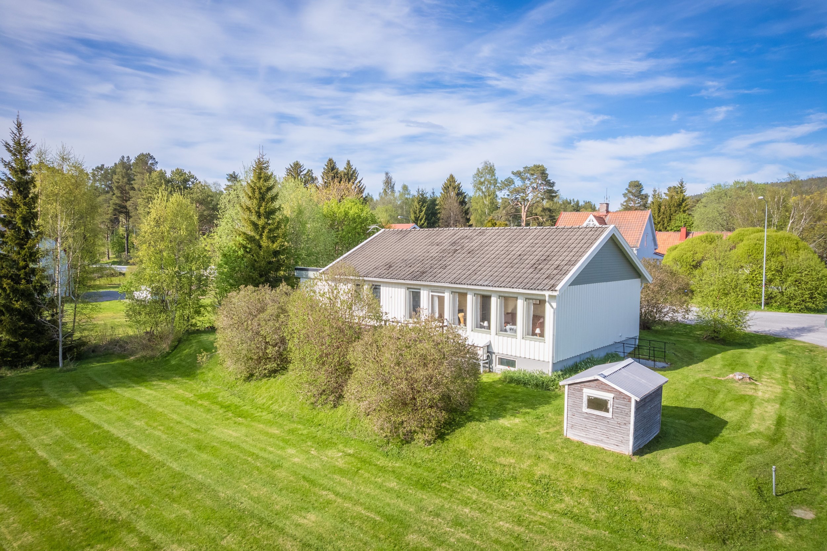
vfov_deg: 57.2
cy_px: 276
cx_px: 414
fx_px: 505
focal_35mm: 22
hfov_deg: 78.6
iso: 110
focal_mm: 8.38
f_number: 2.8
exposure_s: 1/2000
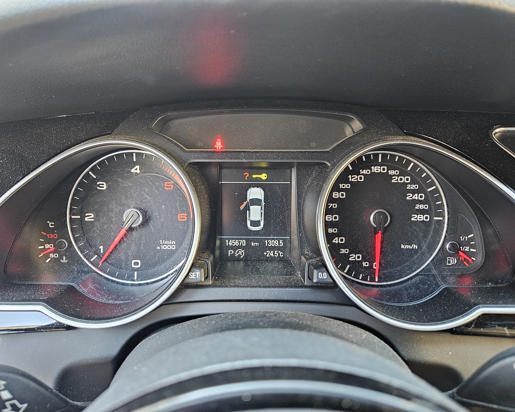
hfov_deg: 70.2
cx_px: 245
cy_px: 206
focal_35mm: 24
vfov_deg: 58.8
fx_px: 366
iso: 320
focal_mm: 5.4
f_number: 1.8
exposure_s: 1/28.7
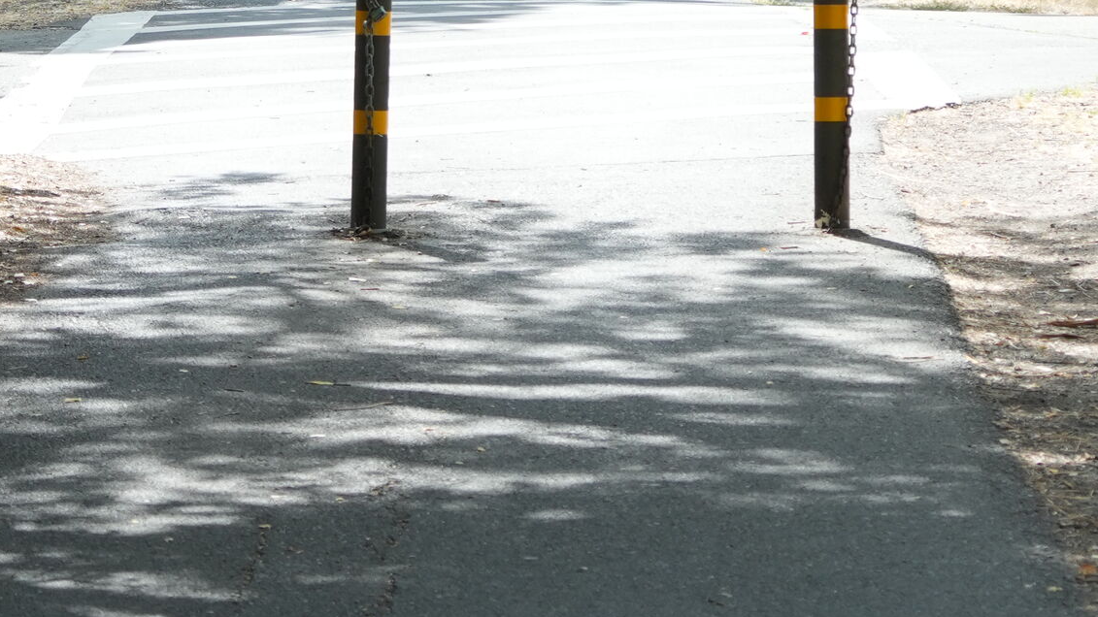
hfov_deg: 10.8
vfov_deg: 6.0
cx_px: 493
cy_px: -164
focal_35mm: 200
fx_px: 5823
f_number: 4.5
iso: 400
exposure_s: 1/640
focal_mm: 50
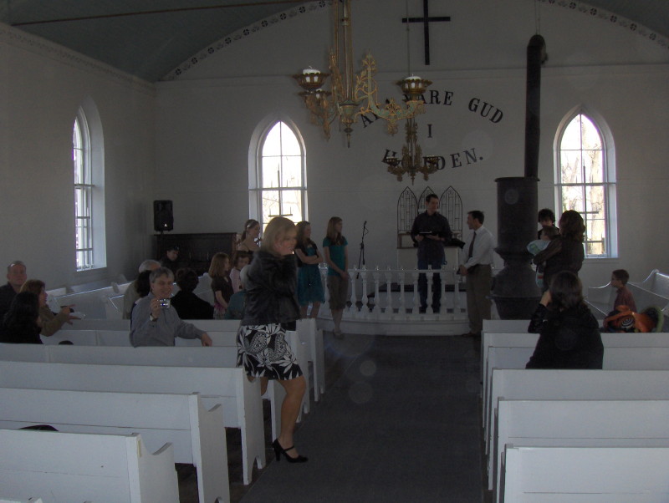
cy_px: 252
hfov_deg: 45.7
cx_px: 334
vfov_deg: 35.2
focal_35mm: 41
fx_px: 793
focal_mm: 6.5
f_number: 3.5
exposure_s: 1/60
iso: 100
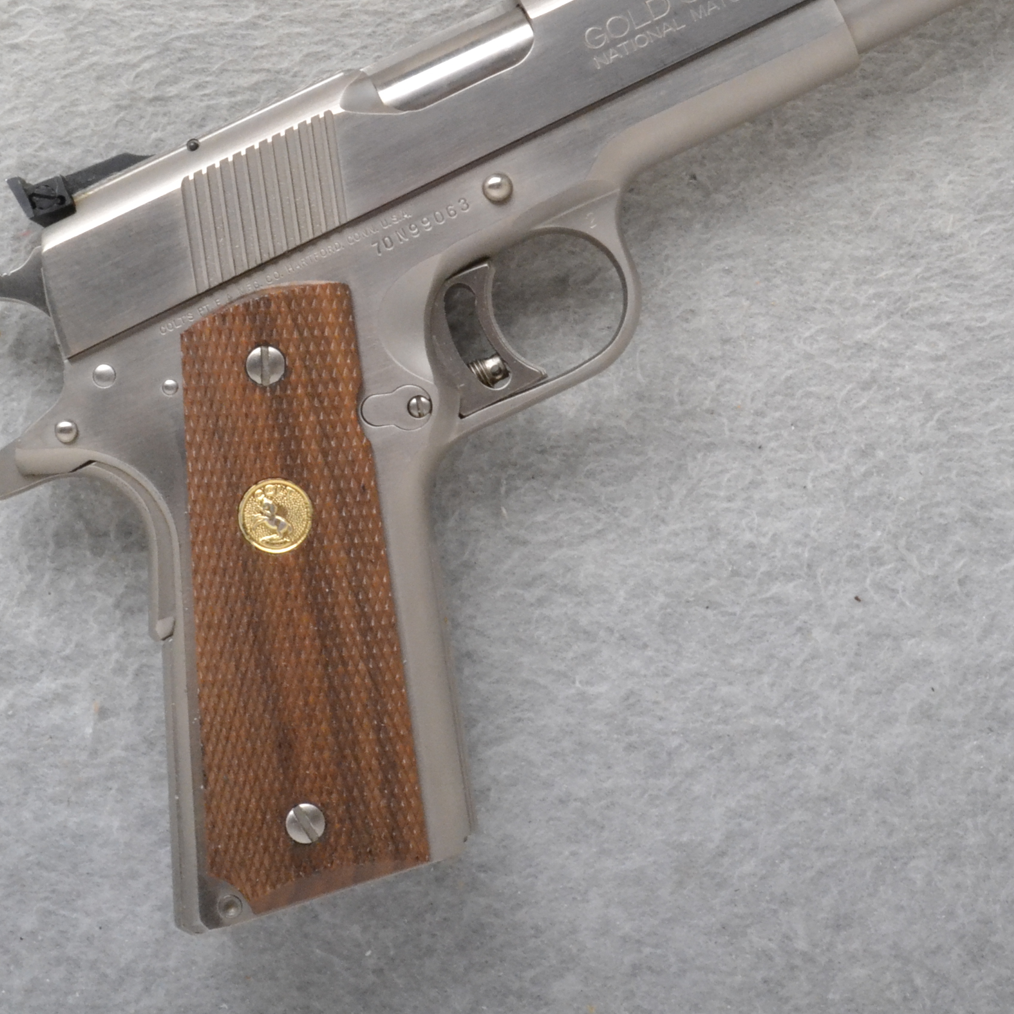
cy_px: 339
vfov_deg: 19.4
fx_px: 2950
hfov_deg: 19.5
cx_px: 519
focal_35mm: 89
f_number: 20
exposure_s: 1/160
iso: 3200
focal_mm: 34
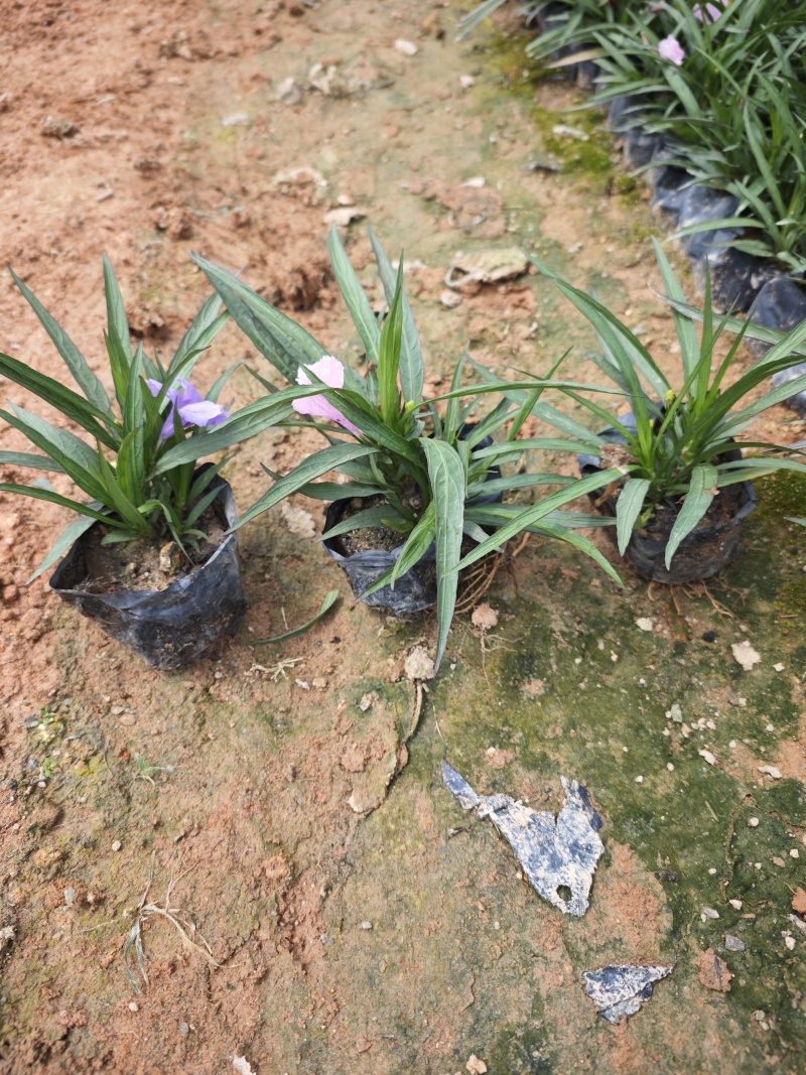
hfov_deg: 58.9
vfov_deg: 73.9
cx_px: 403
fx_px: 714
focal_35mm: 23
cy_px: 538
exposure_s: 1/689
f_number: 1.6
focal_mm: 6.55
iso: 50
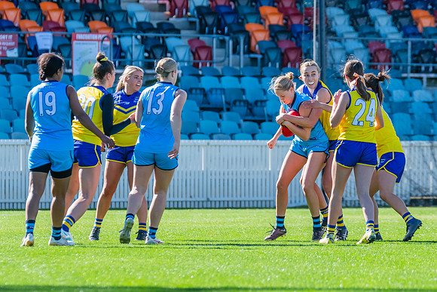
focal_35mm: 505
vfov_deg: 2.7
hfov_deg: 4.1
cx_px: 262
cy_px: 120
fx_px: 6135
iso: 800
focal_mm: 310
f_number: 6.3
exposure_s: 1/1250
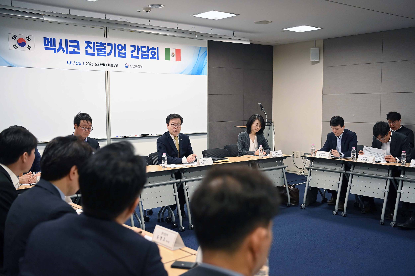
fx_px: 461
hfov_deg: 48.5
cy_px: 138
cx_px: 208
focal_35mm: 40
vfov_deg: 33.4
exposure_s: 1/250
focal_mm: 40
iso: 1600
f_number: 2.8
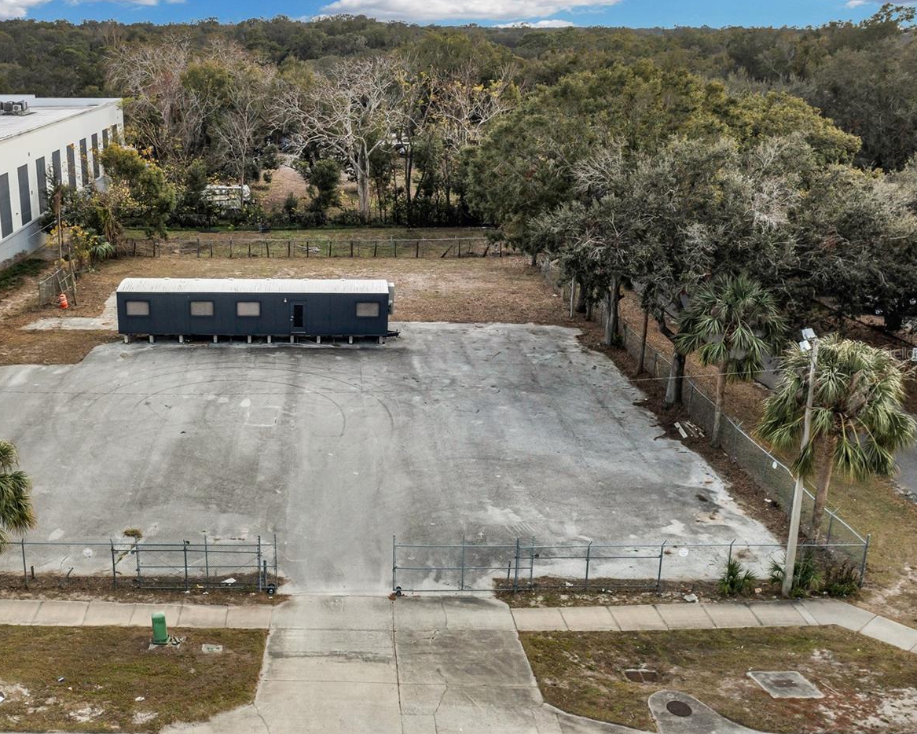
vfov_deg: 41.2
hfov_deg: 49.6
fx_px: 977
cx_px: 322
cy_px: 352
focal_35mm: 36
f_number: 4.5
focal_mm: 10.26
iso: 200
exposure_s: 1/80
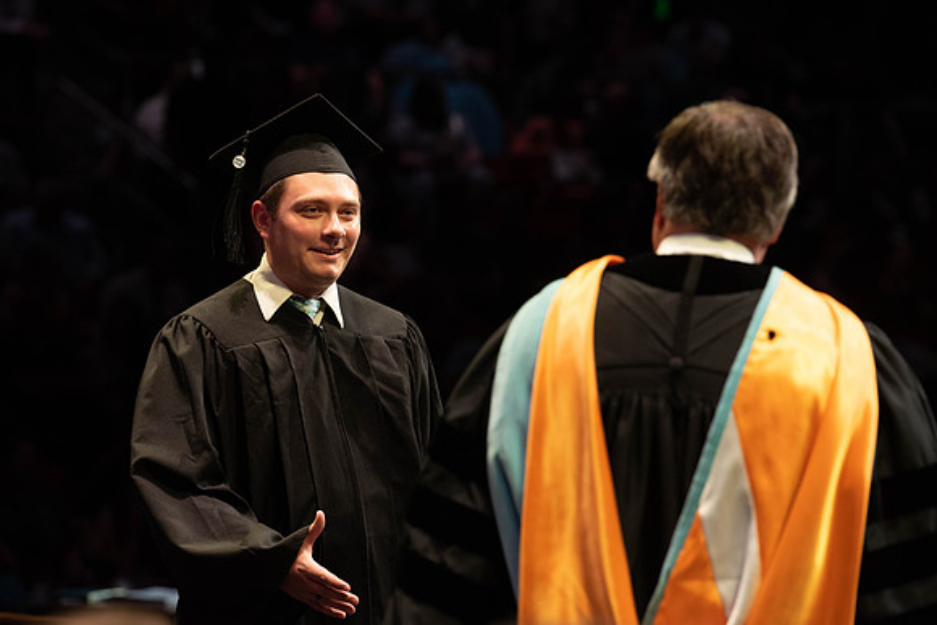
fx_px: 4920
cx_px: 431
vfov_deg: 7.3
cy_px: 288
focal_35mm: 189
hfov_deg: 10.9
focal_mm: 175
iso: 1600
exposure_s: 1/320
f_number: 4.5
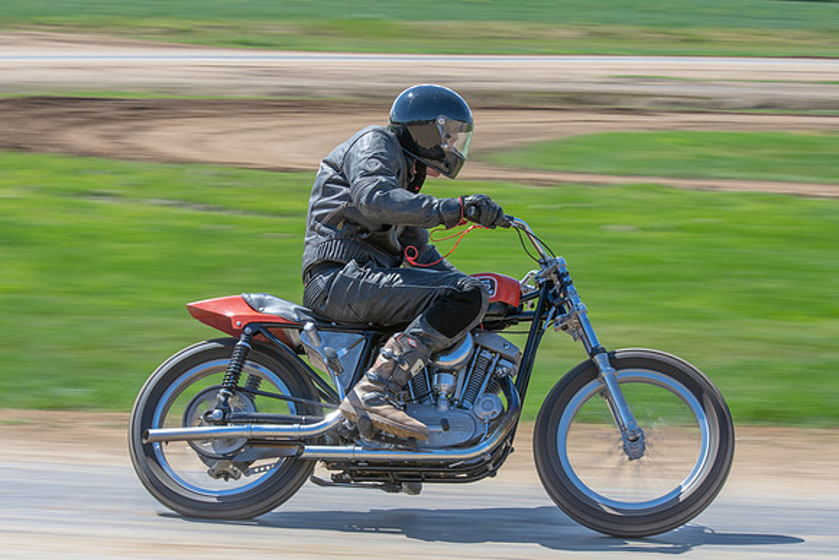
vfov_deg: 12.2
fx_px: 2610
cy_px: 279
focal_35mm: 112
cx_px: 404
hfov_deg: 18.3
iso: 125
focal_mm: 70
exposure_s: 1/125
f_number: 9
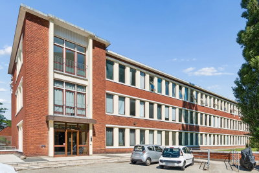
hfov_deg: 81.2
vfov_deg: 59.5
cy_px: 86
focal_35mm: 21
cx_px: 130
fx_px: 151
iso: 200
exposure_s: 1/160
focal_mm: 14
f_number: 8
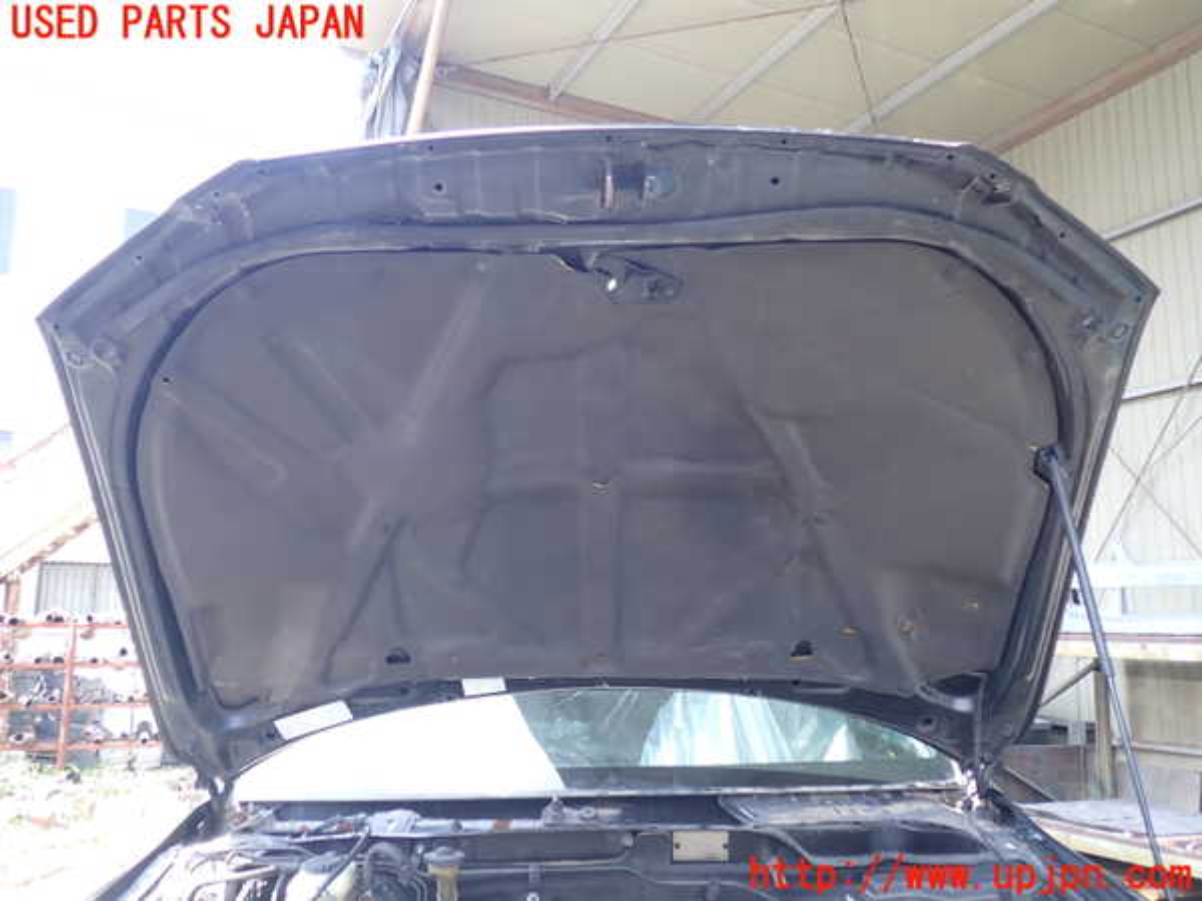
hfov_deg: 60.0
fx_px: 1042
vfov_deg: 46.8
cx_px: 601
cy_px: 450
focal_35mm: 30
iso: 125
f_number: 2.3
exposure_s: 1/125
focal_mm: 5.4
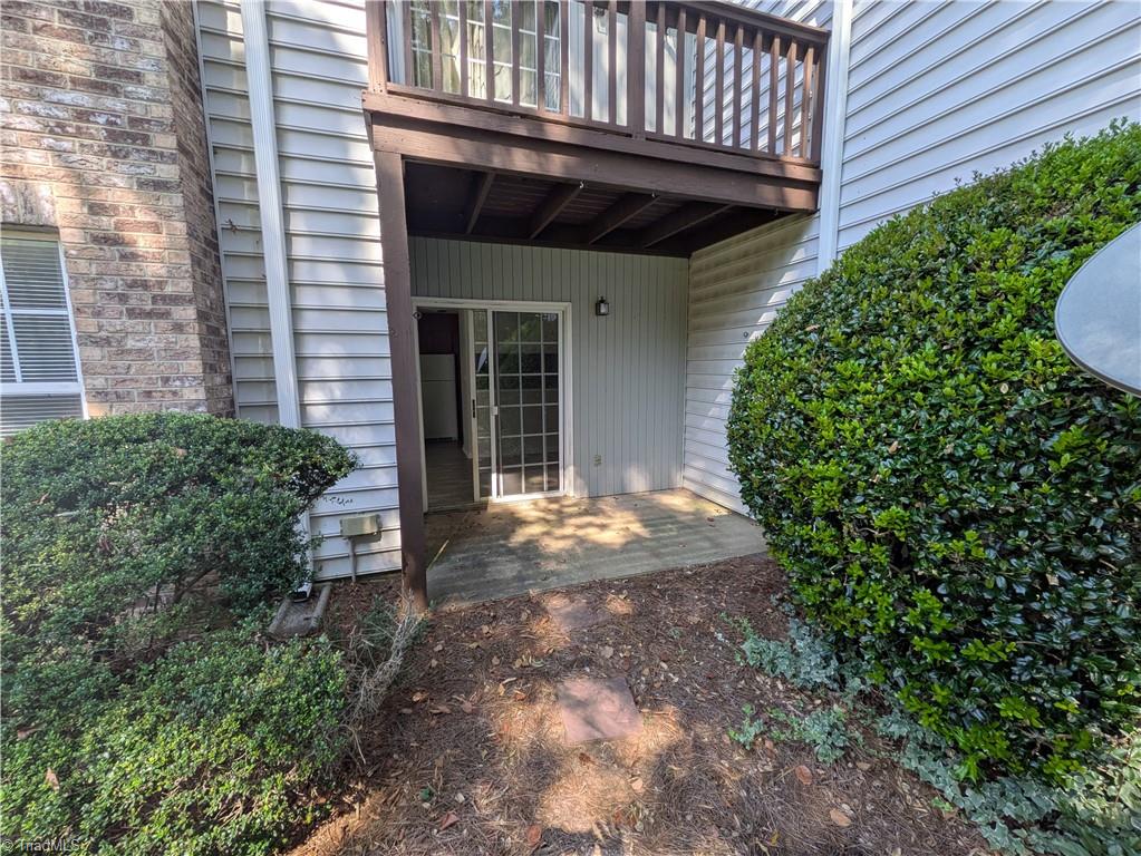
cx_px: 570
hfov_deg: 102.0
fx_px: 462
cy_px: 428
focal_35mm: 14
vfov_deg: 85.7
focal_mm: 1.83
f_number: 2.2
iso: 43
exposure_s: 1/291
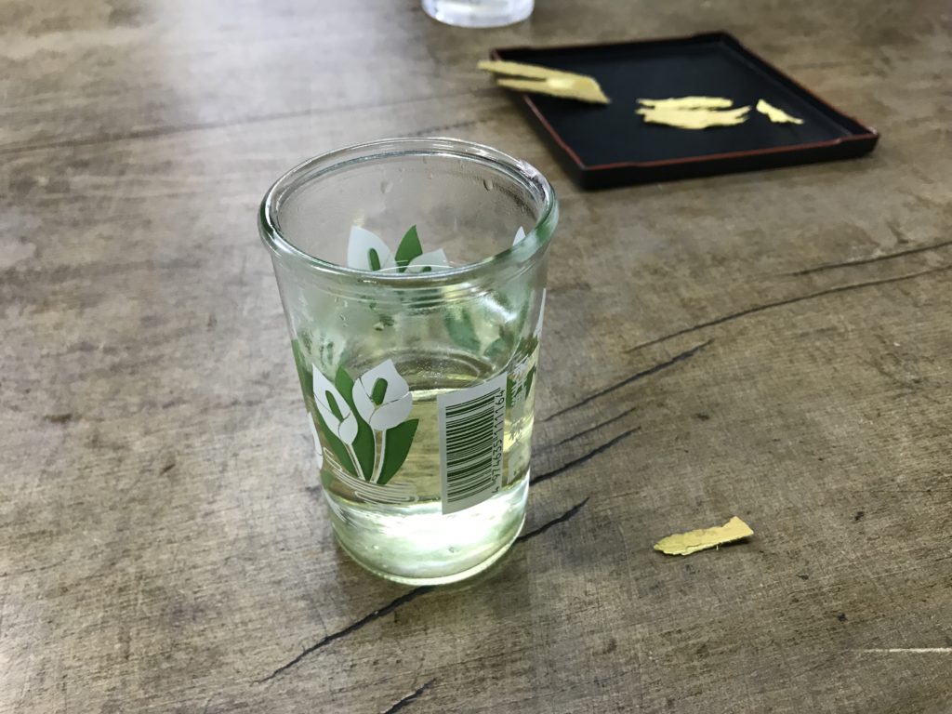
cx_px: 476
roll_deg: -0.5
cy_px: 357
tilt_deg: -41.0
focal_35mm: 28
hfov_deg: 63.4
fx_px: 770
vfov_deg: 49.7
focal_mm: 3.99
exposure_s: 1/17
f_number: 1.8
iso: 50
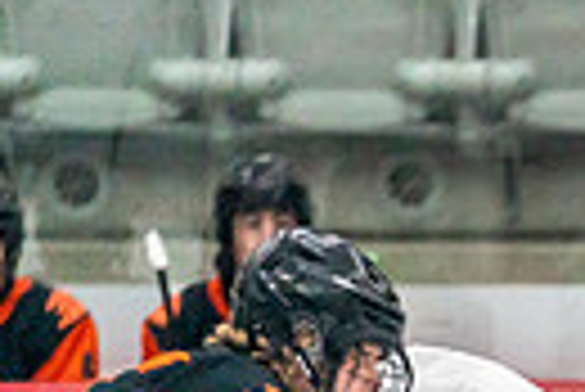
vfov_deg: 1.5
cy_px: 854
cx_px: 999
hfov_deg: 2.2
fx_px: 14869
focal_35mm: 914
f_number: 2.8
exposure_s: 1/1250
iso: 3200
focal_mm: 200
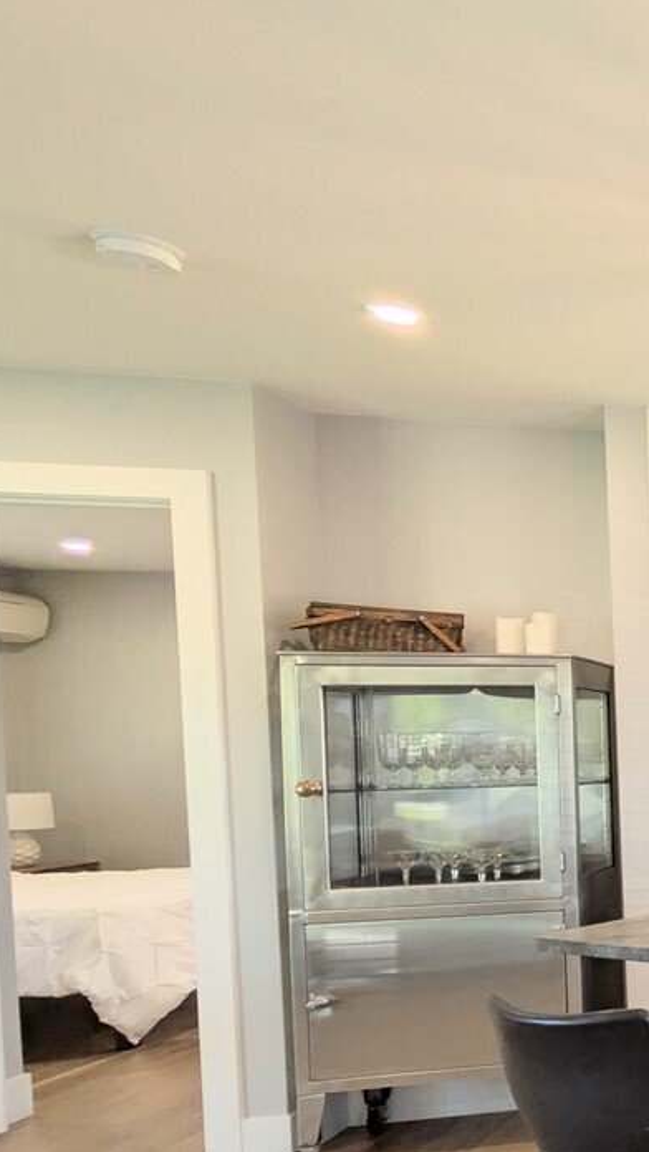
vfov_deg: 63.0
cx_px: 1258
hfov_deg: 20.3
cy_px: 749
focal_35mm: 30
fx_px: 917
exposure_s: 1/156
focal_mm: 2.02
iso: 48
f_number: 1.7
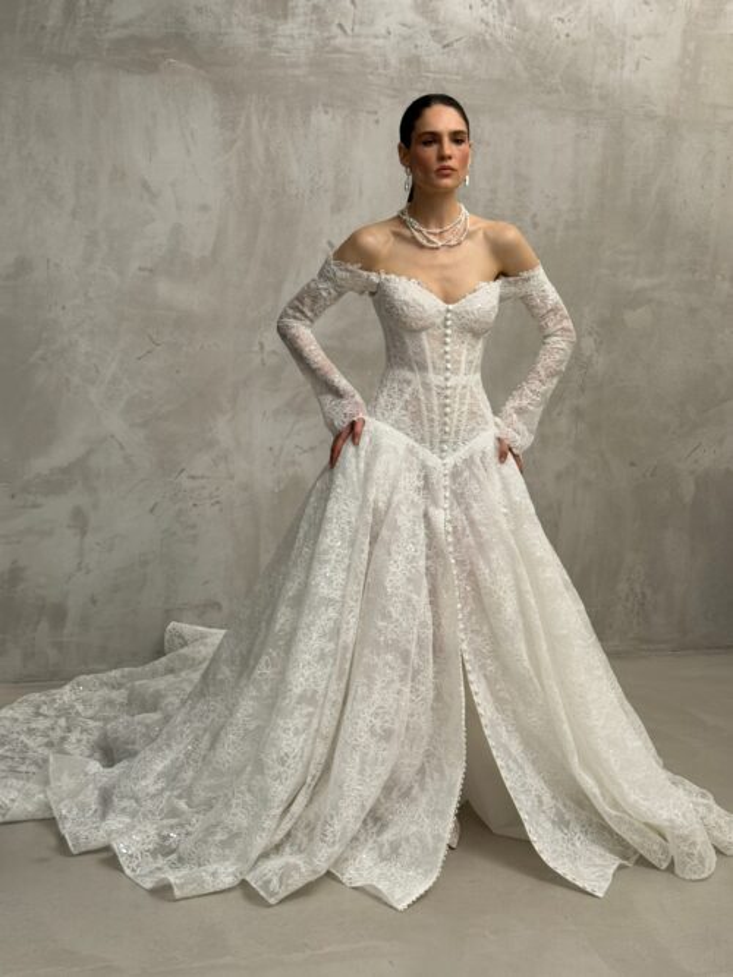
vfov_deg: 39.7
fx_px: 1356
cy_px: 488
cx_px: 366
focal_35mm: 48
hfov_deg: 30.3
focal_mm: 6.76
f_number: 1.78
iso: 80
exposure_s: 1/51
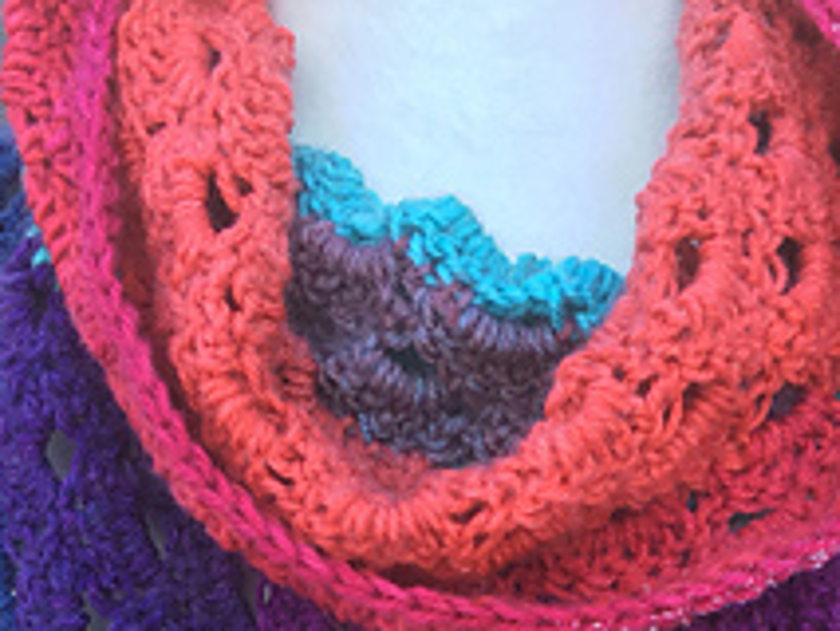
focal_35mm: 87
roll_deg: +1.8
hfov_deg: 22.3
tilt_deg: -20.7
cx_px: 619
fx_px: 2112
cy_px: 1148
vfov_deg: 14.8
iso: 32
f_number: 2.2
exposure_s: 1/120
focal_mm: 4.15
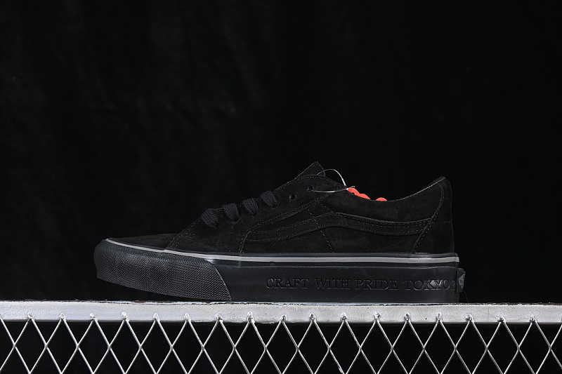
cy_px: 187
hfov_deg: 27.0
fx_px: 1171
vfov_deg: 18.2
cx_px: 281
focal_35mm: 75
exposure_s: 1/60
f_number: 6.3
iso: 160
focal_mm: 50
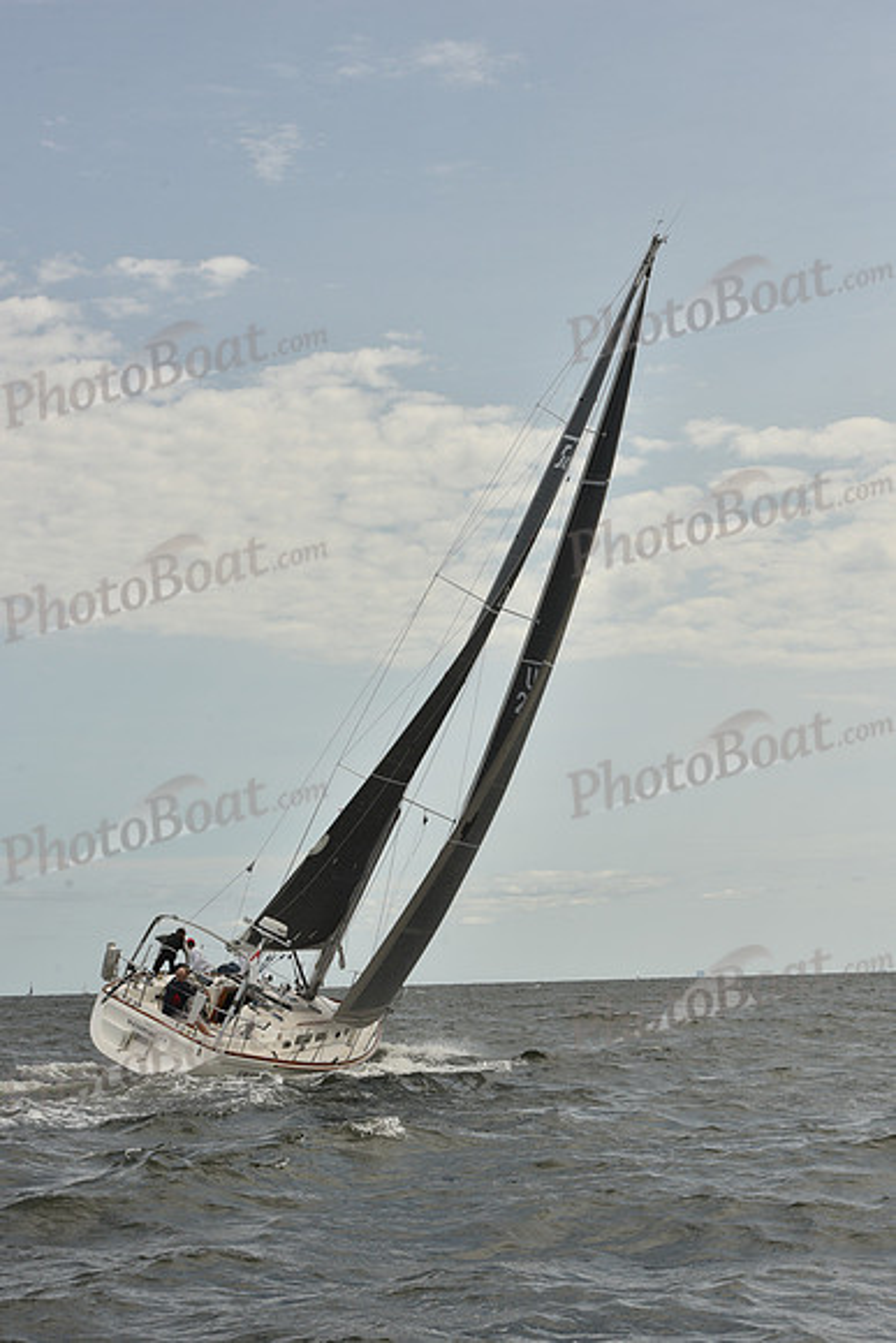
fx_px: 2612
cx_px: 448
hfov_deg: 19.5
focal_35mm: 70
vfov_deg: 28.8
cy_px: 672
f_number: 11
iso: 250
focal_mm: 70
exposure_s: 1/800
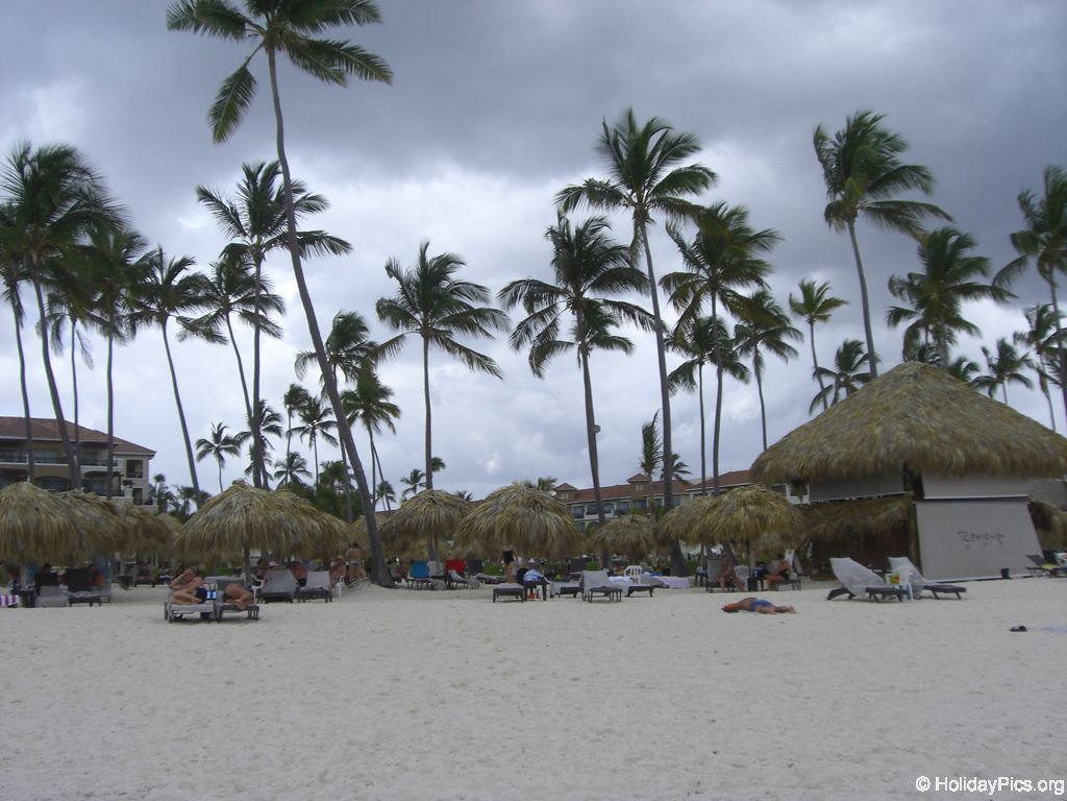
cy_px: 400
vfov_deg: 37.7
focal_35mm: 38
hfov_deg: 49.0
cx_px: 534
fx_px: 1171
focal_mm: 6.2
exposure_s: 1/125
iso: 64
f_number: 8
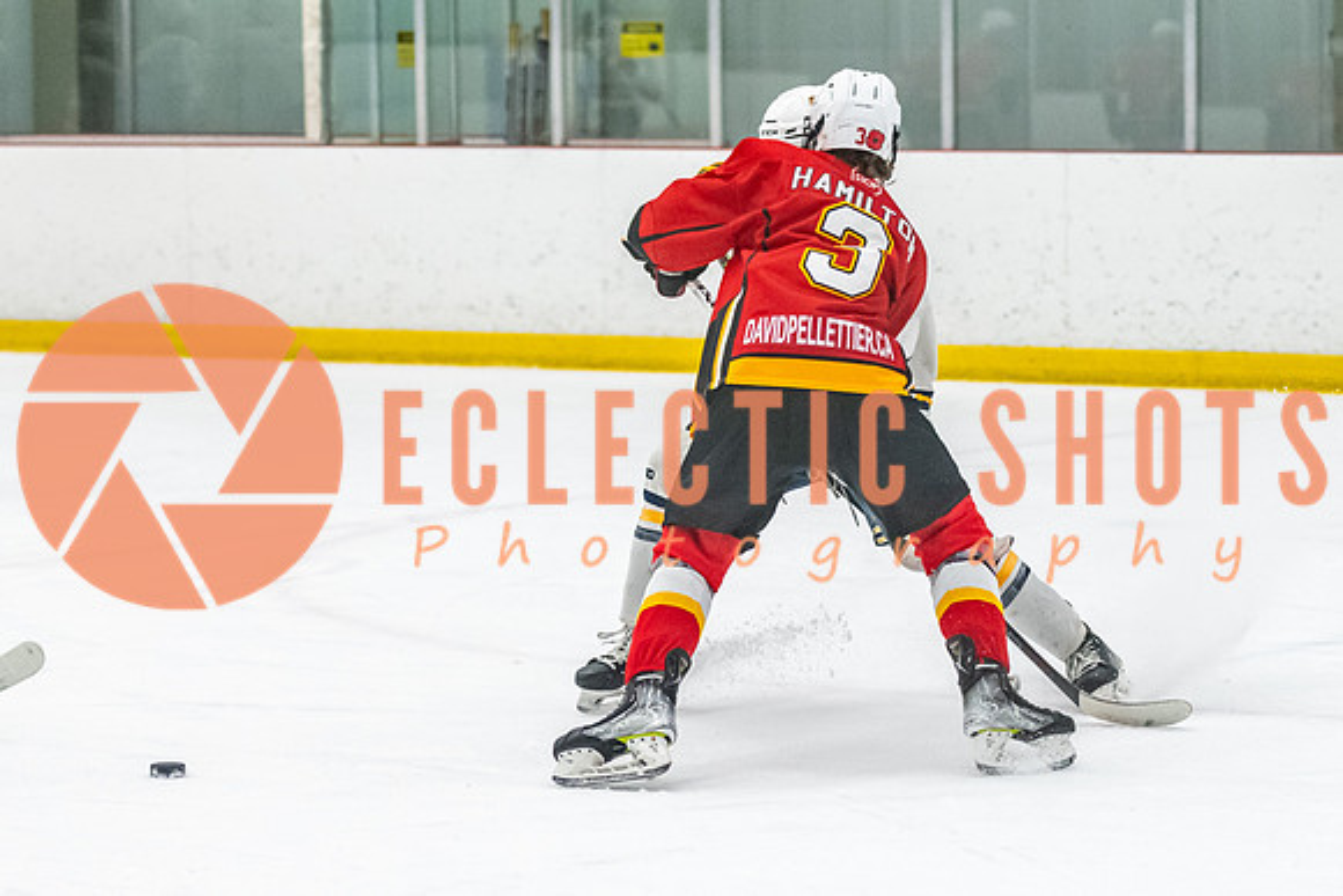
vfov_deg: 8.2
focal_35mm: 167
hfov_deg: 12.3
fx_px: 6221
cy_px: 574
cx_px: 895
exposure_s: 1/800
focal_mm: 78
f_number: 2.8
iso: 3200
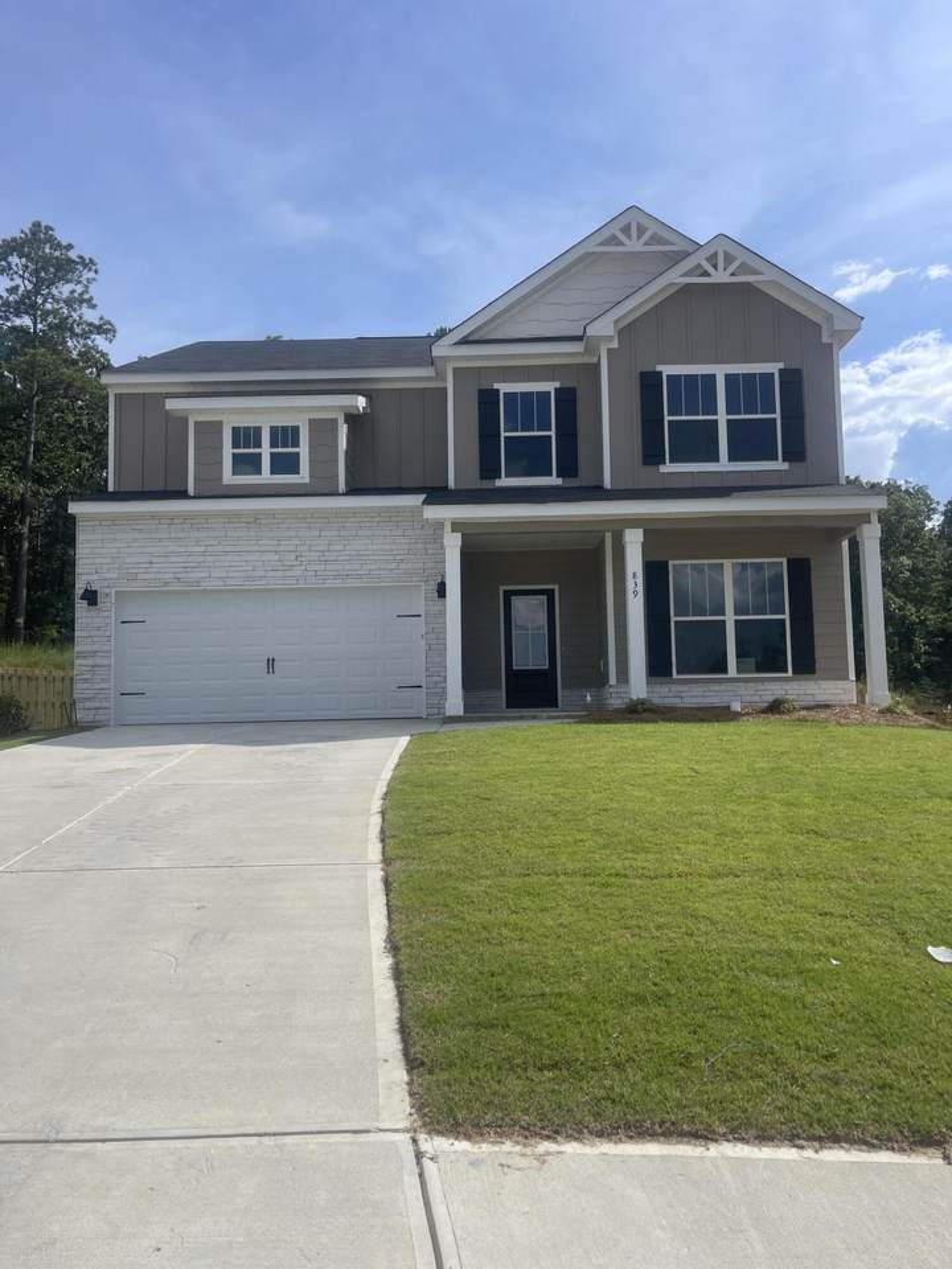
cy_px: 634
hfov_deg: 54.9
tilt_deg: +5.9
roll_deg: +1.3
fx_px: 917
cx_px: 476
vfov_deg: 69.4
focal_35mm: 25
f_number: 1.6
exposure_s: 1/5128
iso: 32
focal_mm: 5.1
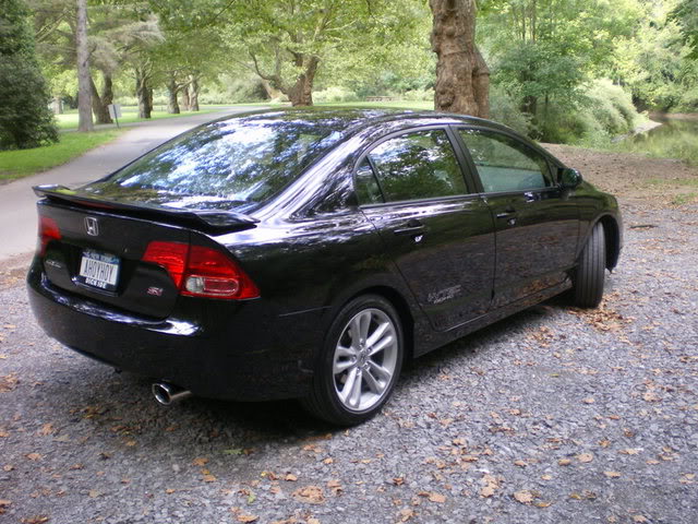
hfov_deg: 49.0
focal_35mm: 38
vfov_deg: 37.7
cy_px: 262
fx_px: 766
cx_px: 349
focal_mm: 6.3
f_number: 3.1
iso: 80
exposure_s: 1/30
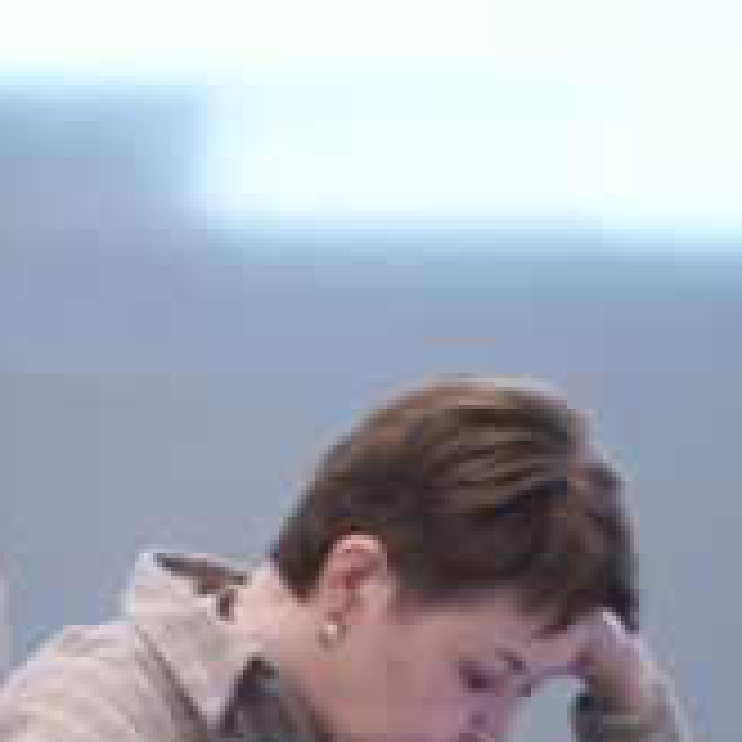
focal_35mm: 1078
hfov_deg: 1.6
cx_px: -740
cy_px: 738
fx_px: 26143
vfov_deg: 1.6
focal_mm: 200
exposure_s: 1/160
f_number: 2.8
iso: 1250
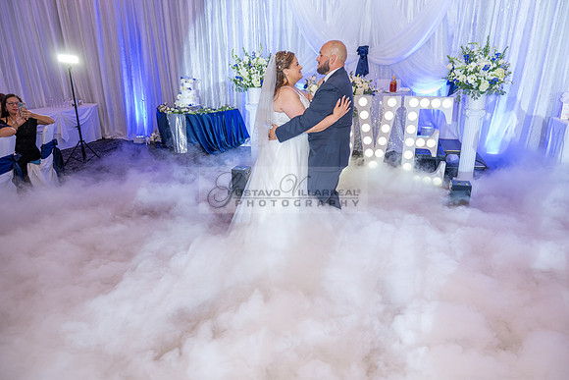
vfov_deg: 53.2
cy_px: 190
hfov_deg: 73.7
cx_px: 284
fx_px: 379
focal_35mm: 24
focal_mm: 24
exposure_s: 1/160
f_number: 3.5
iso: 1600
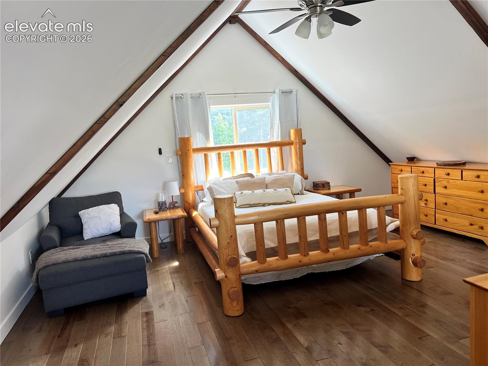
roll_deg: +4.2
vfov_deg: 53.1
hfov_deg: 67.3
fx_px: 367
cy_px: 183
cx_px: 244
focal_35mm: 26
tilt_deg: -6.6
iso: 100
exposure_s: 1/121
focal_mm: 5.7
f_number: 1.5
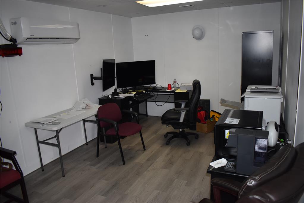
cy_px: 102
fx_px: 228
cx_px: 152
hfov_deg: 67.4
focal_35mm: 27
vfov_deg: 47.9
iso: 800
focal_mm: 18
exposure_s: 1/160
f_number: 3.5
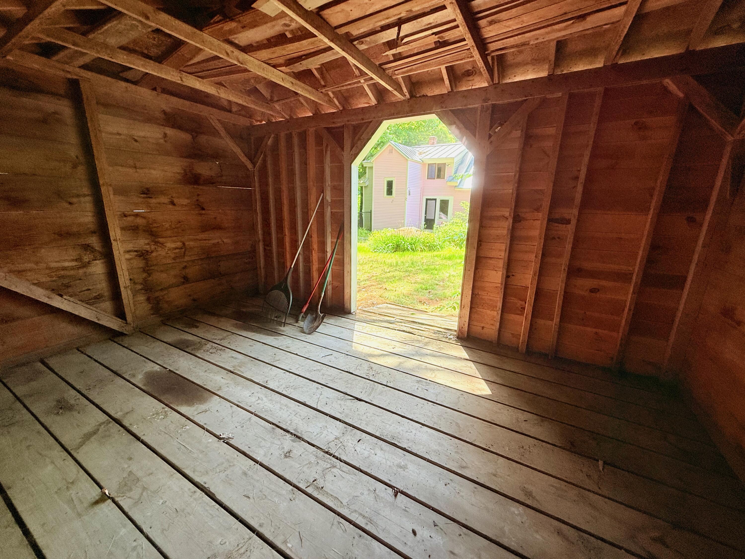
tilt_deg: -12.8
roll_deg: -1.0
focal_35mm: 14
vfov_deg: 85.7
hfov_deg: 102.1
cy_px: 280
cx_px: 372
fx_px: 301
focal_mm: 2.22
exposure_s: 1/121
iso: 50
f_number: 2.2
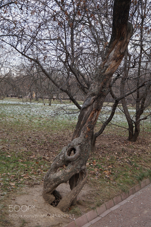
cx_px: 76
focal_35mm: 42
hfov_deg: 31.8
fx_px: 265
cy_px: 114
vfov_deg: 46.4
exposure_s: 1/160
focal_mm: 28
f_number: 4.5
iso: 250
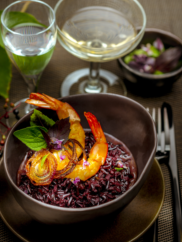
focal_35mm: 108
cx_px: 77
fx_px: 757
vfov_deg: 18.2
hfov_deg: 13.7
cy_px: 136
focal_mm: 85
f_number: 8
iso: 100
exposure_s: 1/100
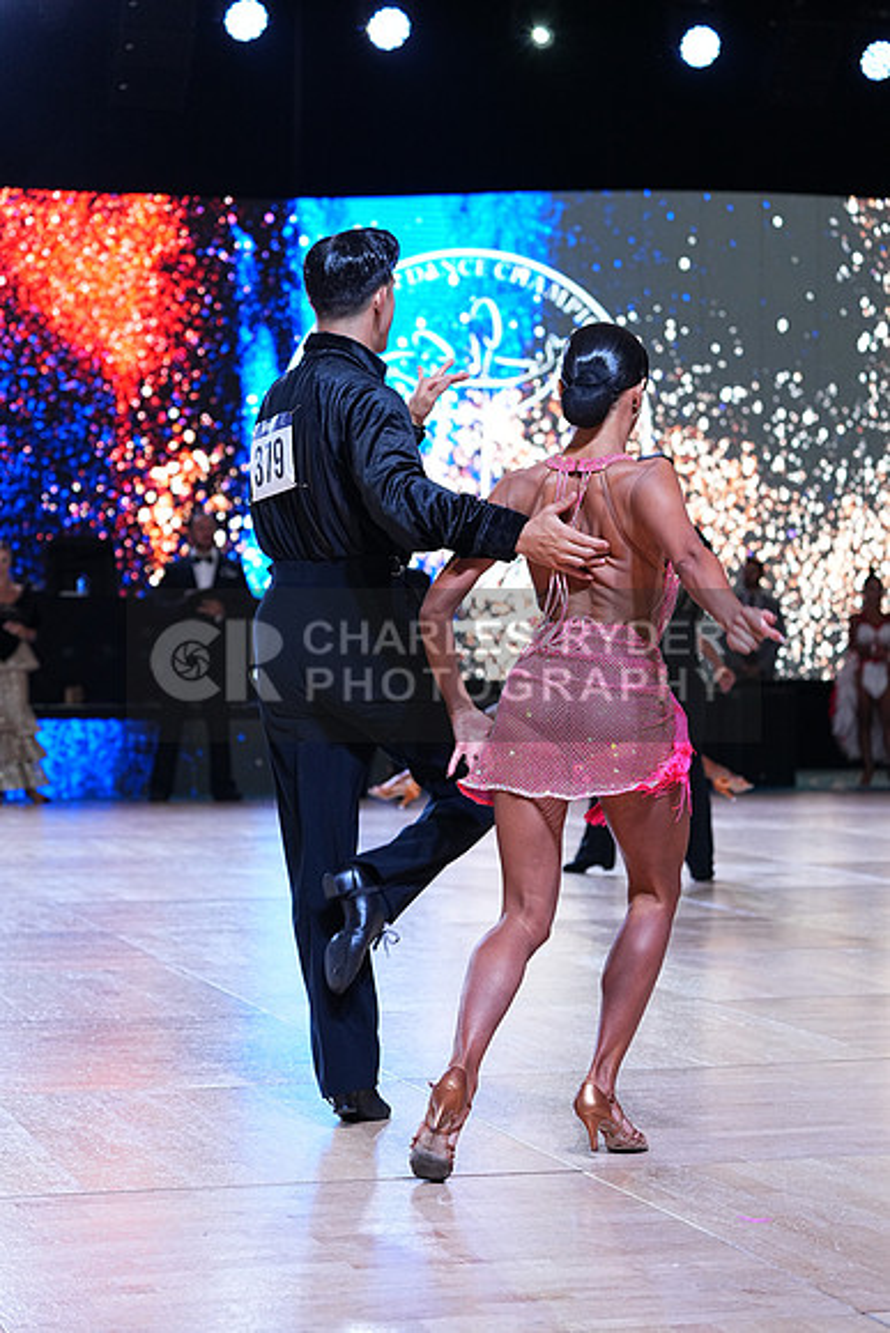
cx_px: 445
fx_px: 2779
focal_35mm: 75
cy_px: 666
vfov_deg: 27.0
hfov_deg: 18.2
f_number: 4
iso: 1250
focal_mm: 75
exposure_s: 1/500
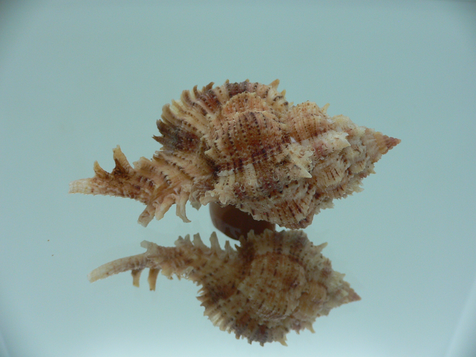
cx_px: 238
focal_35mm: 35
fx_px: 481
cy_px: 178
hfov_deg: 52.6
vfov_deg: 40.7
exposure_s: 1/60
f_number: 2.8
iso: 80
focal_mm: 4.6
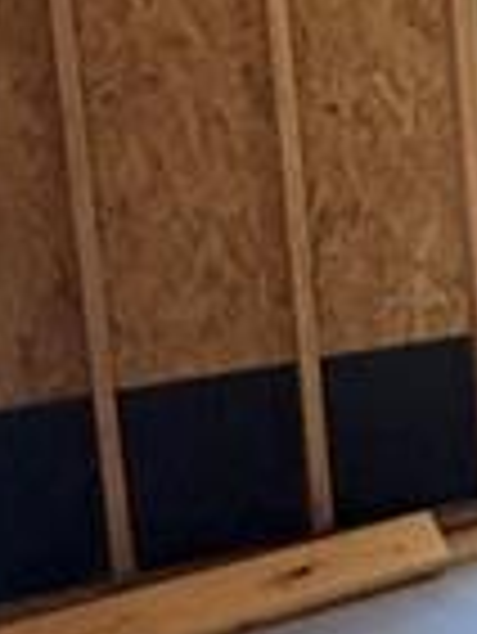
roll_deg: -0.9
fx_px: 1394
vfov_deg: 25.5
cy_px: 207
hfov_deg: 15.5
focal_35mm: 76
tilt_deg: -13.5
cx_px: 950
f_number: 2.2
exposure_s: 1/91
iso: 320
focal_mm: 2.22
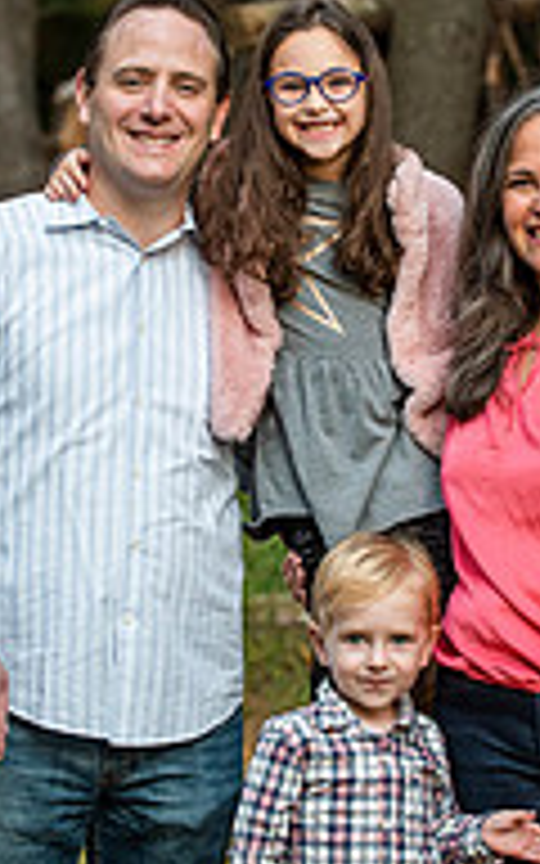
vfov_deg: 9.8
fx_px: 5063
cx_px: 328
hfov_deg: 6.1
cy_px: 423
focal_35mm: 215
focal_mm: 90
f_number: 4
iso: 800
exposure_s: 1/640
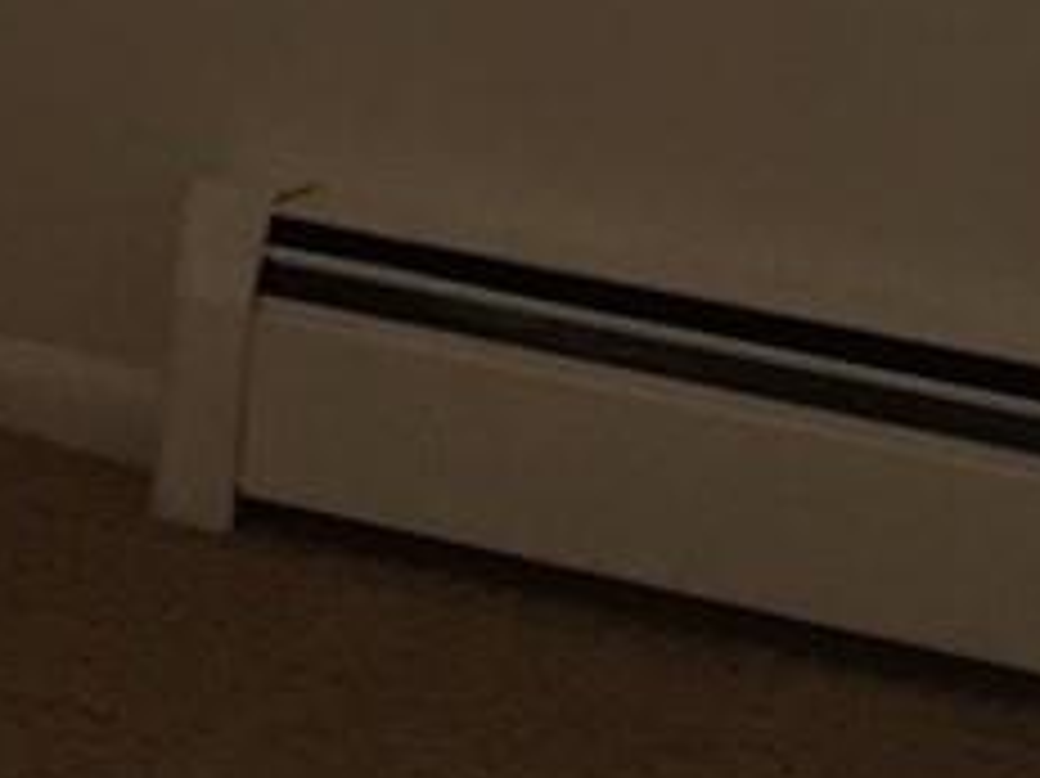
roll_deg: -1.5
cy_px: -1574
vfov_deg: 6.7
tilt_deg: -1.0
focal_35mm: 201
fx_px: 6036
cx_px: 162
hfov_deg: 9.8
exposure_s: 1/120
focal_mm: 4.15
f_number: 2.2
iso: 50
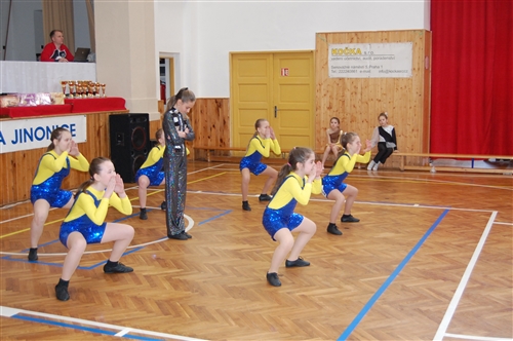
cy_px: 170
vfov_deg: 28.9
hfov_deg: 42.4
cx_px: 256
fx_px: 662
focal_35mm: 46
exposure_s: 1/60
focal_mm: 31
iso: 900
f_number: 4.5
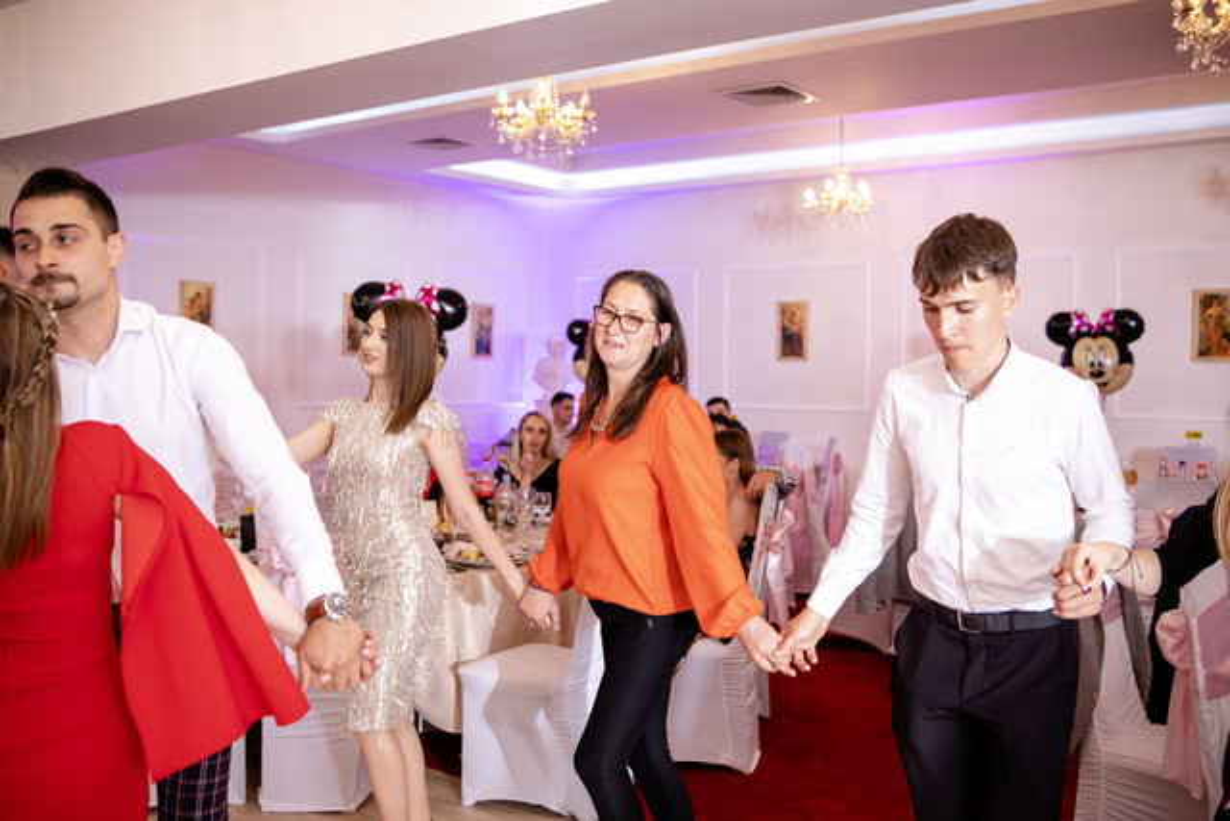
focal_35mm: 35
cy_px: 410
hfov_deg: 54.4
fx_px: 1196
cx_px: 615
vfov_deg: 37.9
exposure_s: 1/200
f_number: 2
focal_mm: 23
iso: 800
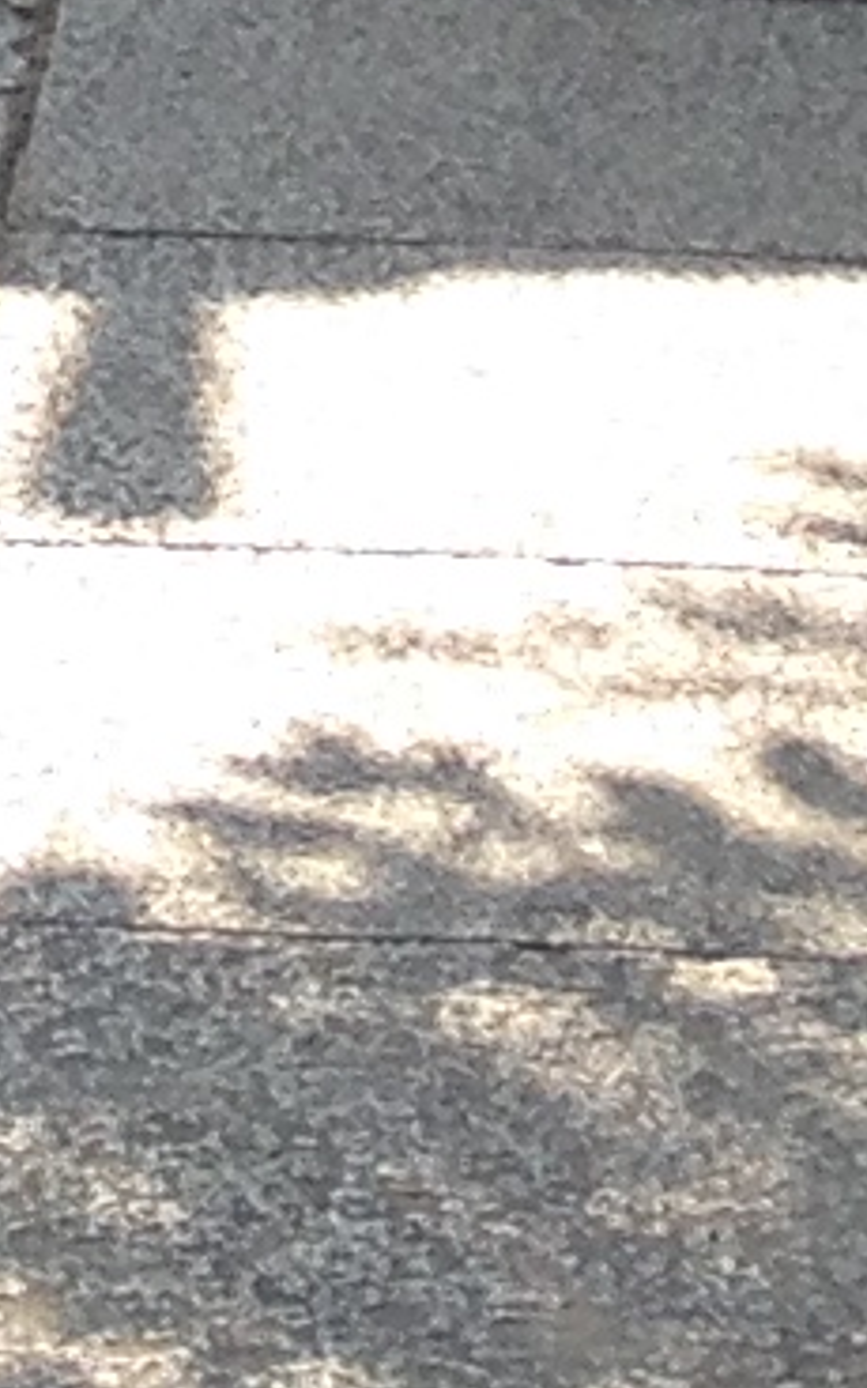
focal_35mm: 310
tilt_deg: +5.0
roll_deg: -1.2
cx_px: -90
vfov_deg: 6.1
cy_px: -3161
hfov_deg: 4.2
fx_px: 11720
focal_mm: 4.12
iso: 50
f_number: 2.4
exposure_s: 1/366
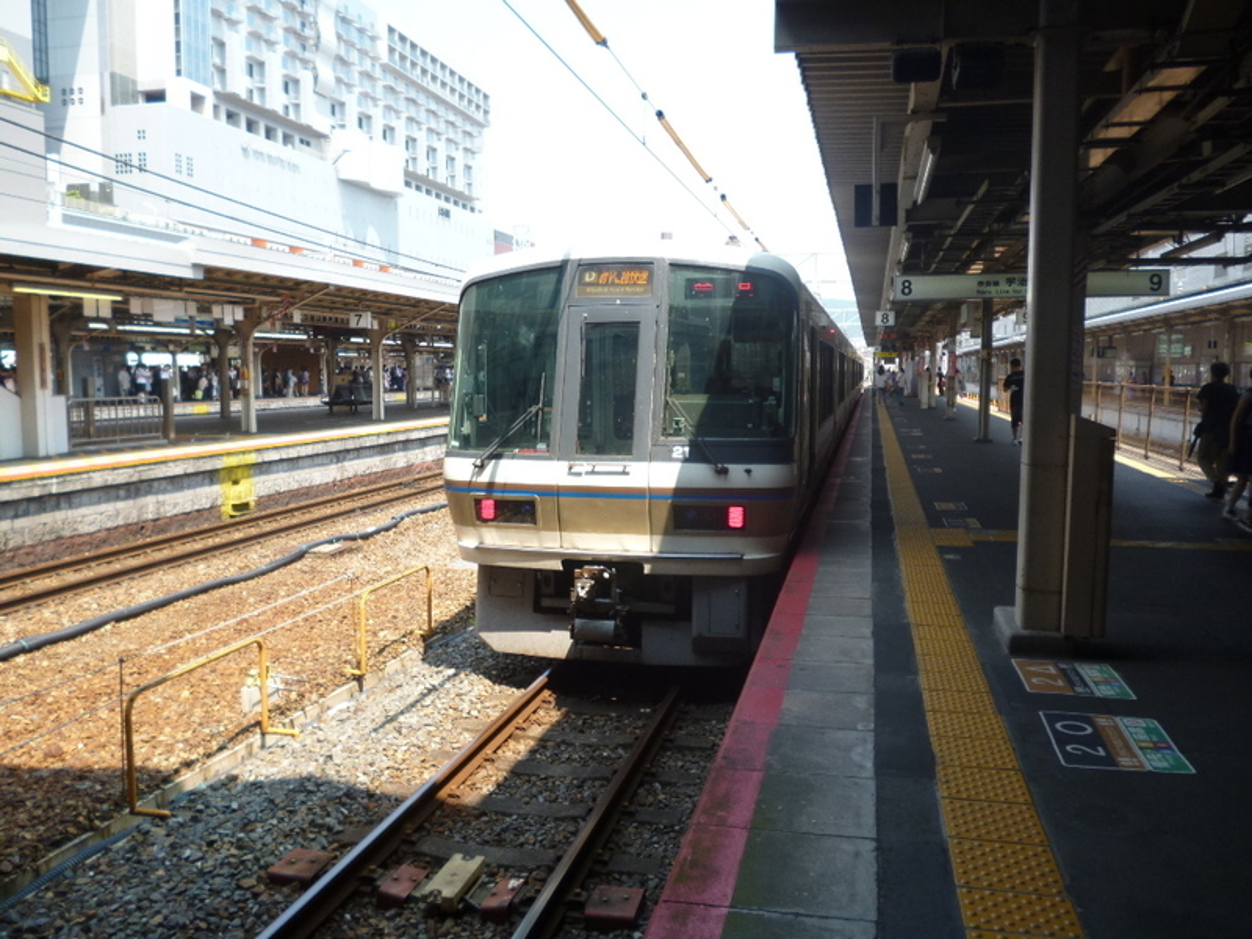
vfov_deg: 49.7
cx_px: 626
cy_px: 470
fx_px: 1013
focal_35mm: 28
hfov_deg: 63.4
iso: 100
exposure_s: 1/250
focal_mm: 5
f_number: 3.1
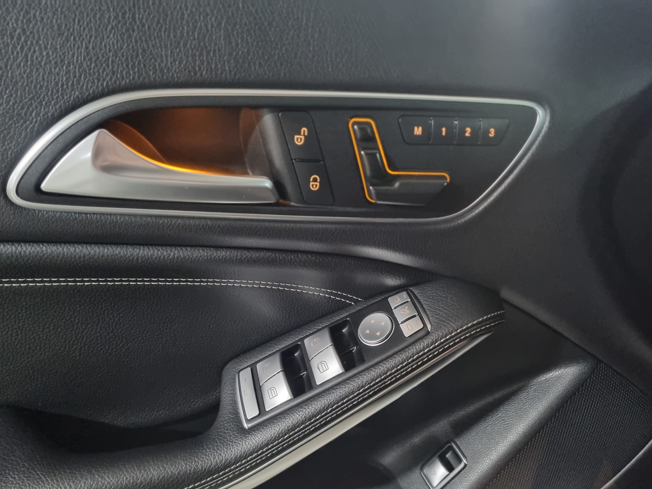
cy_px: 259
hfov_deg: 63.4
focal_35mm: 28
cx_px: 326
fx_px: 527
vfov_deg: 49.7
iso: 1600
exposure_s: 1/17
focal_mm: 5.4
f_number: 1.8
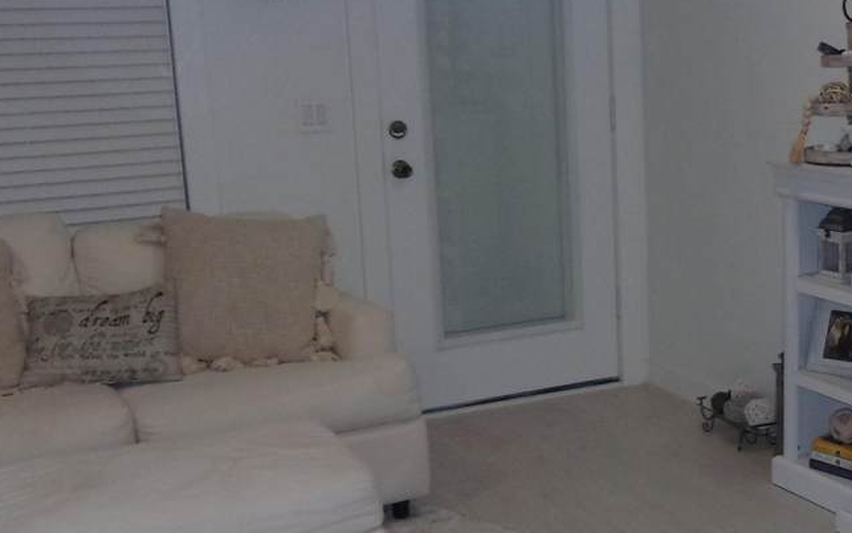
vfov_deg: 22.7
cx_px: 713
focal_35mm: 57
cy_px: 289
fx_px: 1324
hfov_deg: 34.3
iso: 200
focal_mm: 4.9
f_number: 3
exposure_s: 1/34
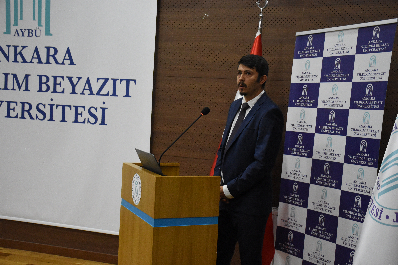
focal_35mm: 48
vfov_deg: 28.1
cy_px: 132
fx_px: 531
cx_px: 199
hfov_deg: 41.1
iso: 4000
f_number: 5
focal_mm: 32
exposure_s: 1/100
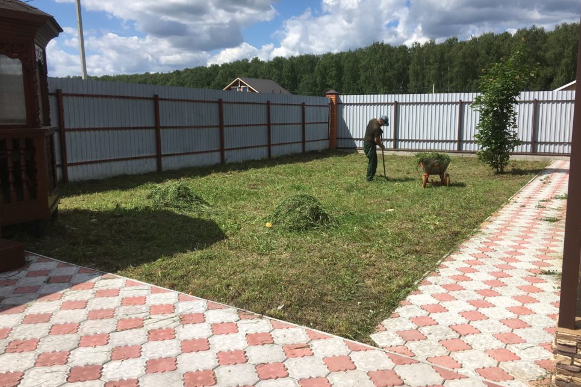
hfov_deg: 58.7
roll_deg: +0.0
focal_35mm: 32
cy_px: 182
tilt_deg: -9.7
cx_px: 299
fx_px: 516
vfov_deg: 41.1
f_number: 2.2
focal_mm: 4.15
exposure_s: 1/2079
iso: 25
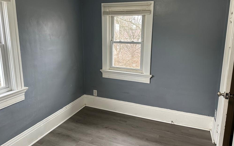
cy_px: 63
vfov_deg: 47.5
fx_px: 166
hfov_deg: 70.4
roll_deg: -0.6
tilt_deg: -9.9
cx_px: 116
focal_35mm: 26
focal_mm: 6.86
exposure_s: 1/120
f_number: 1.78
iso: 160
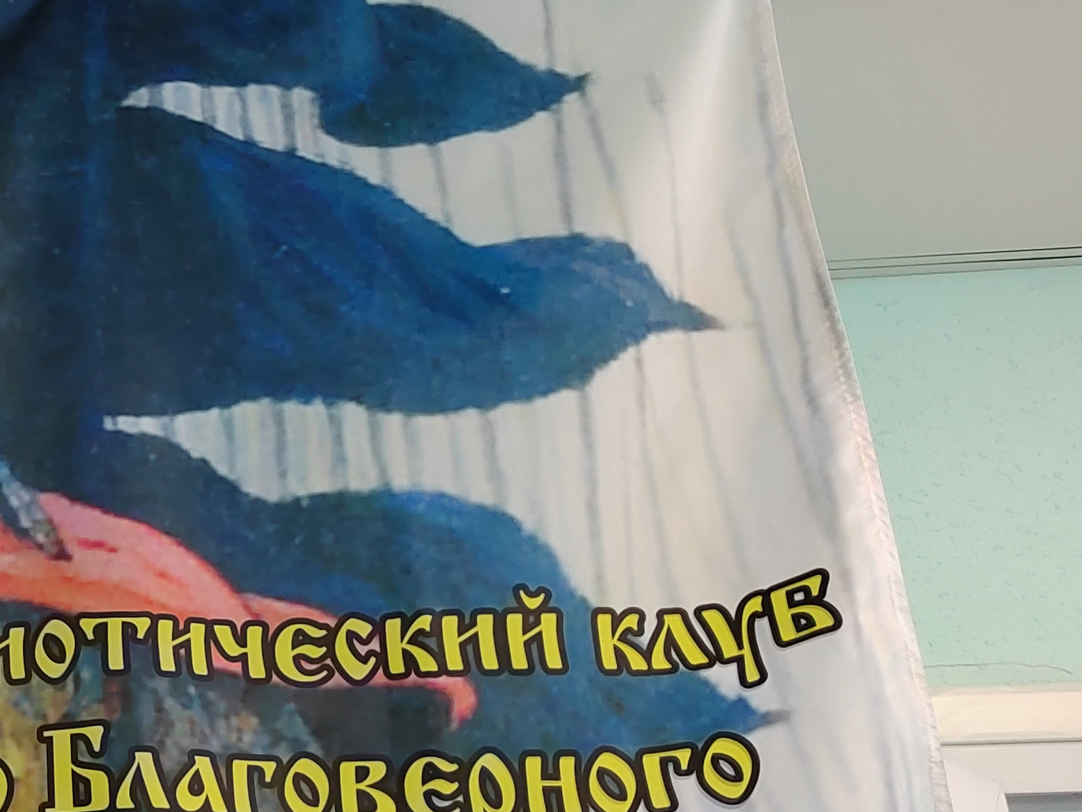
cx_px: -62
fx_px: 1751
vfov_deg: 26.1
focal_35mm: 56
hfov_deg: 31.1
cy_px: 486
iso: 1503
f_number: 1.9
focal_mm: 5.52
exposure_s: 1/100
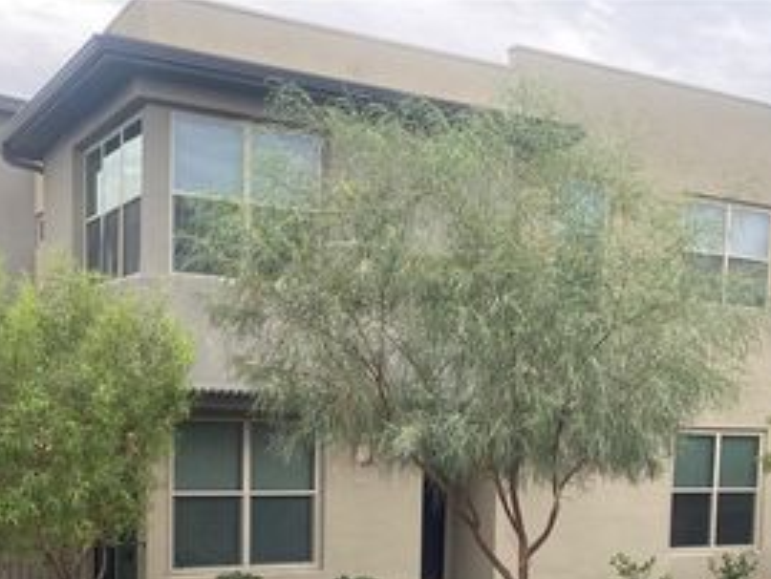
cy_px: 535
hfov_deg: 36.4
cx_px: 522
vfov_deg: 27.0
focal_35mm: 52
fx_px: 1159
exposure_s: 1/286
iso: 20
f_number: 1.8
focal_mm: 3.99
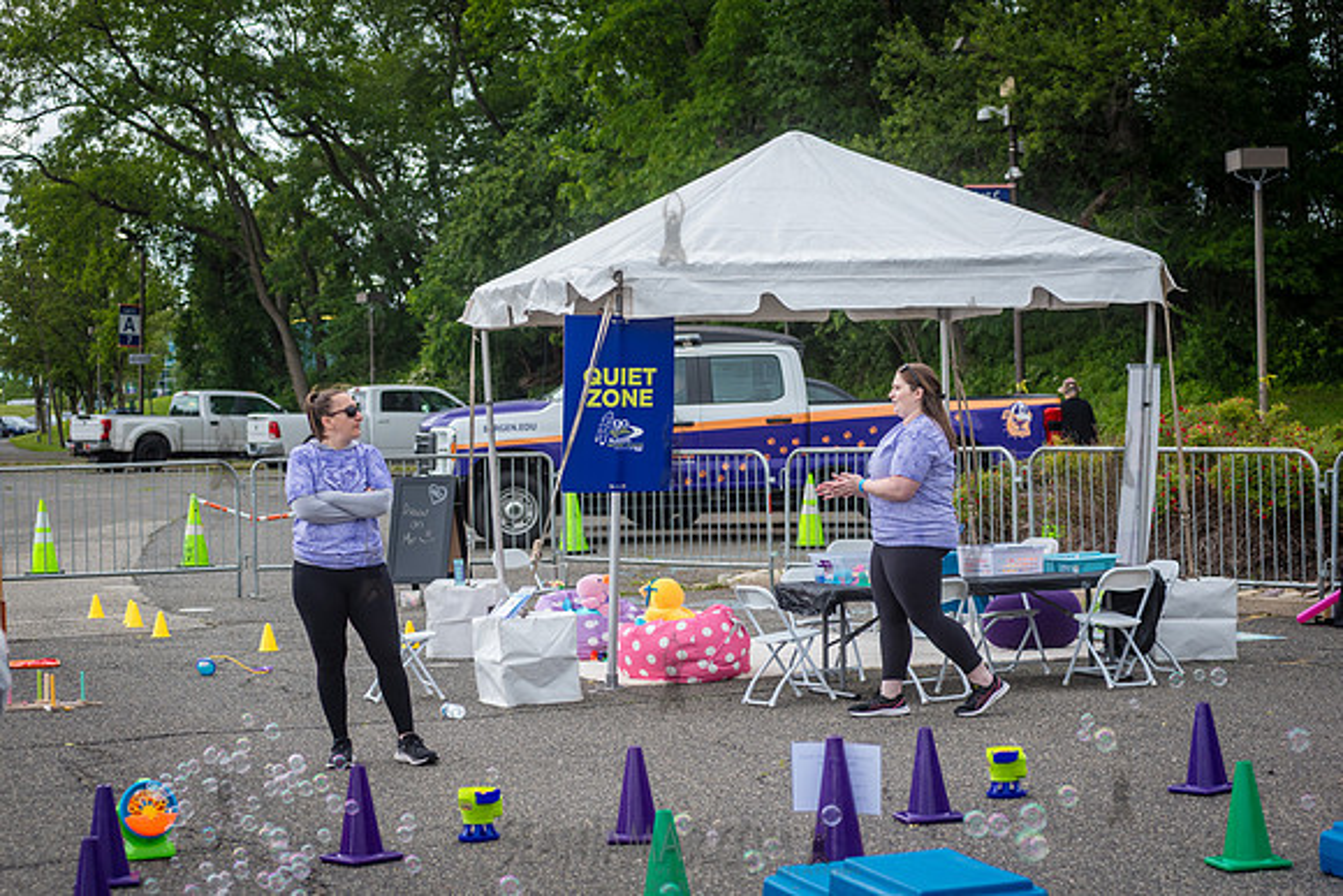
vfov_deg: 16.8
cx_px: 672
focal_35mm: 81
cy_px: 448
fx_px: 3029
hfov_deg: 25.0
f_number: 4
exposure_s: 1/1000
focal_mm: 80
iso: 400
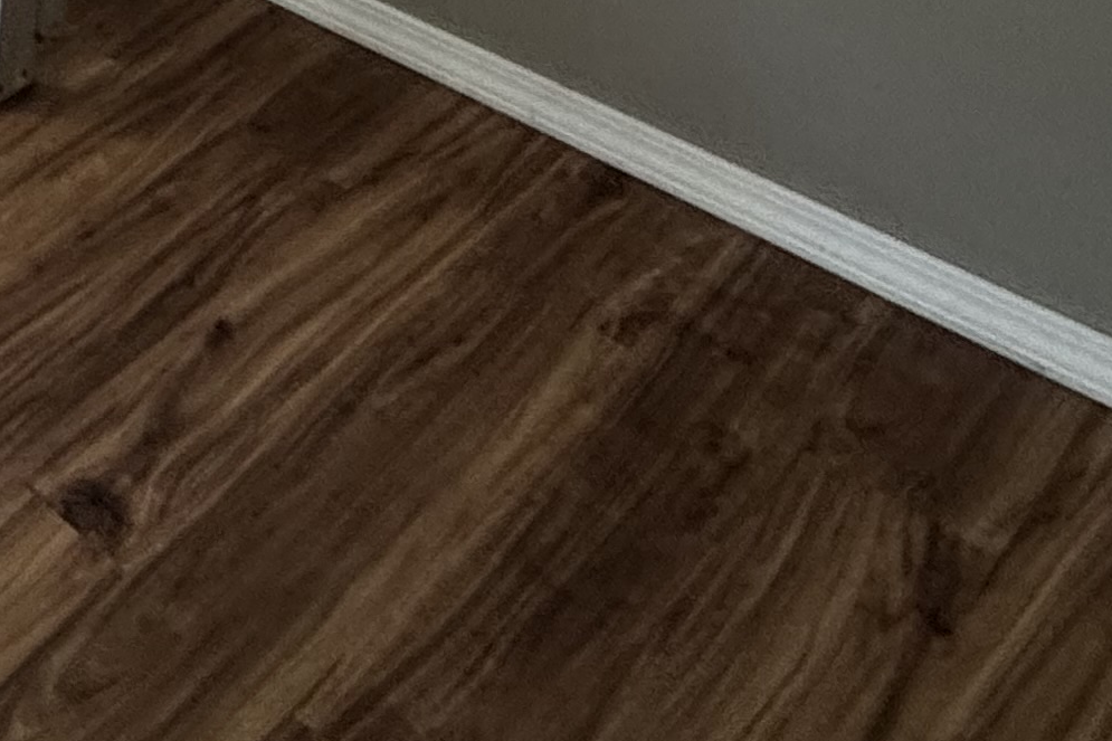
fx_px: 1822
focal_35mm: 59
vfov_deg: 16.3
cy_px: -825
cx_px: -289
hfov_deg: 28.5
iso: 250
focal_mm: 2.22
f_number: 2.2
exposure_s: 1/60
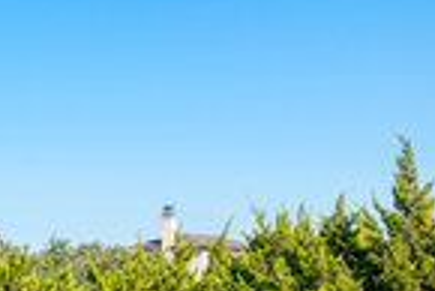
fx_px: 1863
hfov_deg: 11.9
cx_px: -438
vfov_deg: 8.9
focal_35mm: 154
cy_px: 308
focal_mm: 35
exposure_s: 1/500
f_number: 11
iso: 100
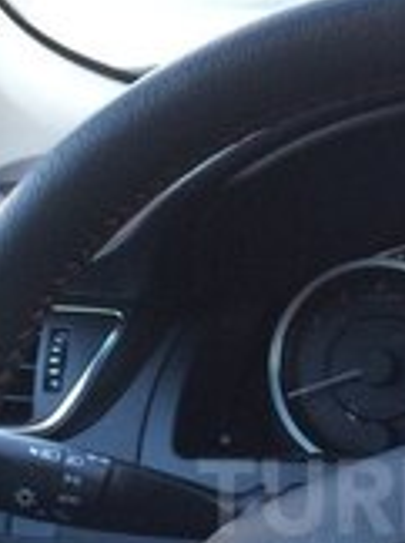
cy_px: 496
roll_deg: +0.4
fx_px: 1392
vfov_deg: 21.5
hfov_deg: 16.0
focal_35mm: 89
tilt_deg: -27.4
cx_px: 455
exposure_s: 1/33
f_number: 2.2
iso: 80
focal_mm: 4.15
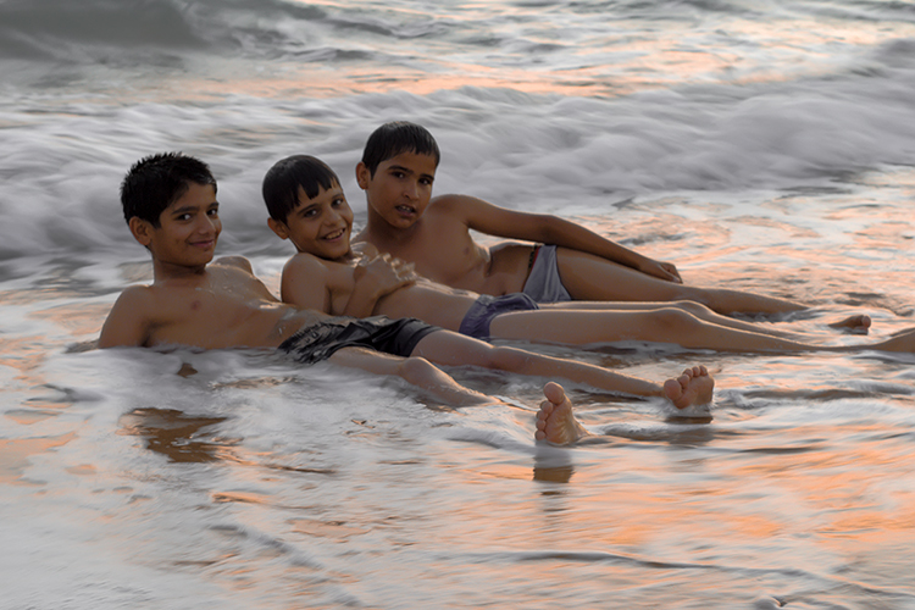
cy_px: 305
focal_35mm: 75
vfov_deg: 18.2
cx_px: 458
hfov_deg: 27.0
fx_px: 1906
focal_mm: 50
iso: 400
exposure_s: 1/13
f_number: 8
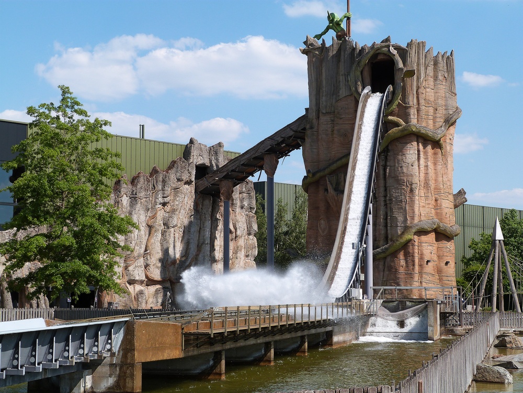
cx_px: 262
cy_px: 196
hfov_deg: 28.2
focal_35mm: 69
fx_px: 1042
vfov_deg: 21.3
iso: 100
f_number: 5.6
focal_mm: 12.4
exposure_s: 1/400
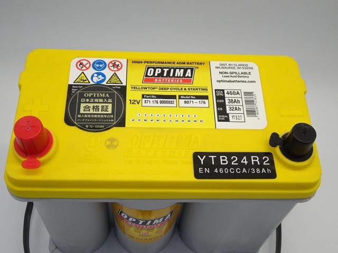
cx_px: 169
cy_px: 126
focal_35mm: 43
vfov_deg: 33.6
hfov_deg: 43.9
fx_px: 420
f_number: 4.5
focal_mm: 7.3
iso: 100
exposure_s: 1/50
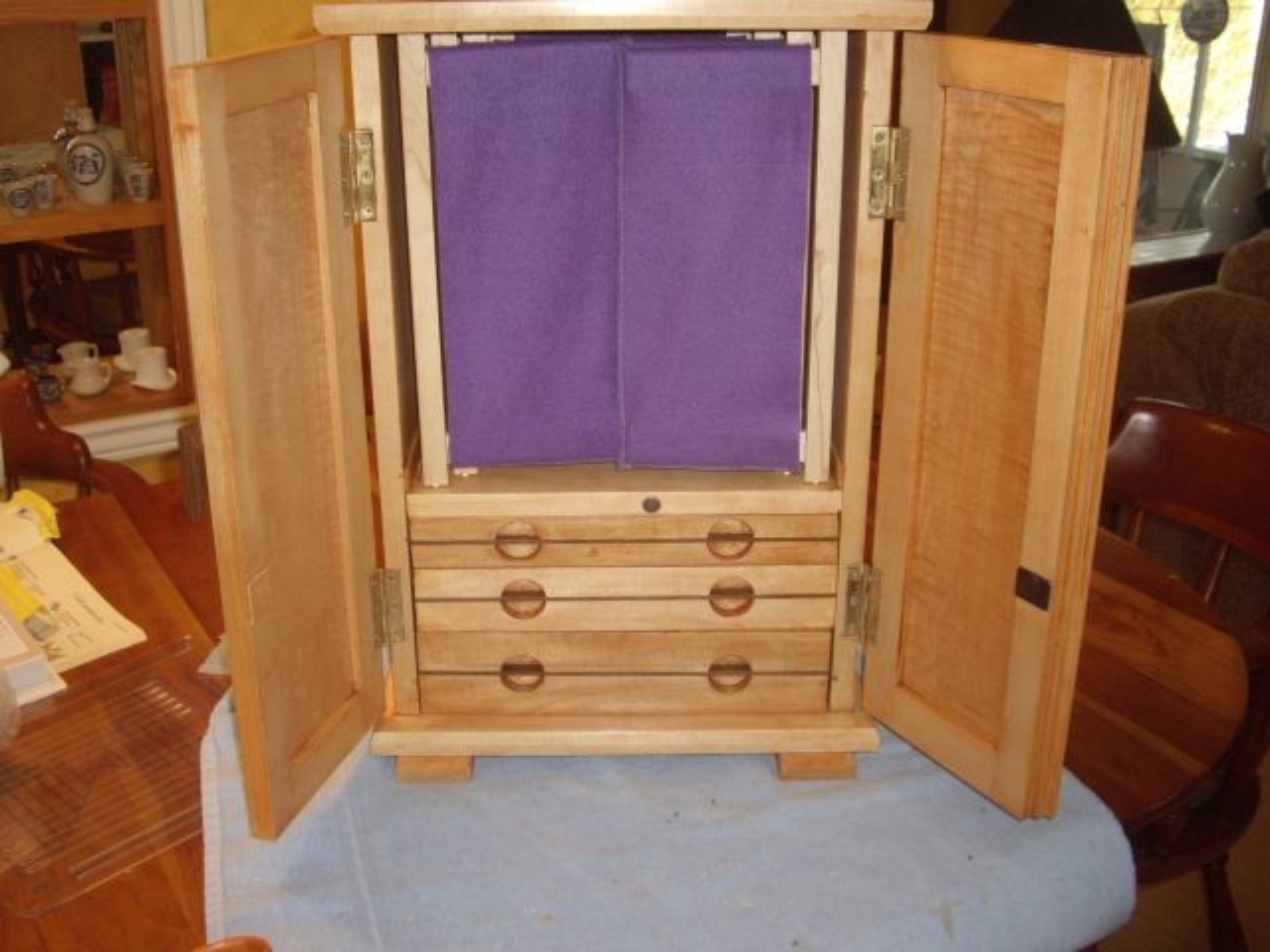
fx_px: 1394
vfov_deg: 37.7
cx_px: 635
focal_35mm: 38
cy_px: 476
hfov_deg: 49.0
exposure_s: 1/40
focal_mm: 7.9
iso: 200
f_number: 2.8
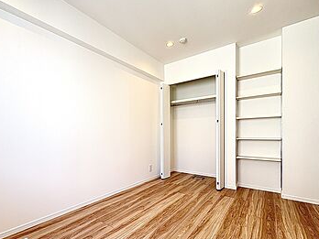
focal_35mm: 18
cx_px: 120
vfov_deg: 71.2
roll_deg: +1.9
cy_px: 136
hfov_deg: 86.1
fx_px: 166
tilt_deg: +1.7
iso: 100
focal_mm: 2.22
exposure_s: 1/99
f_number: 2.2
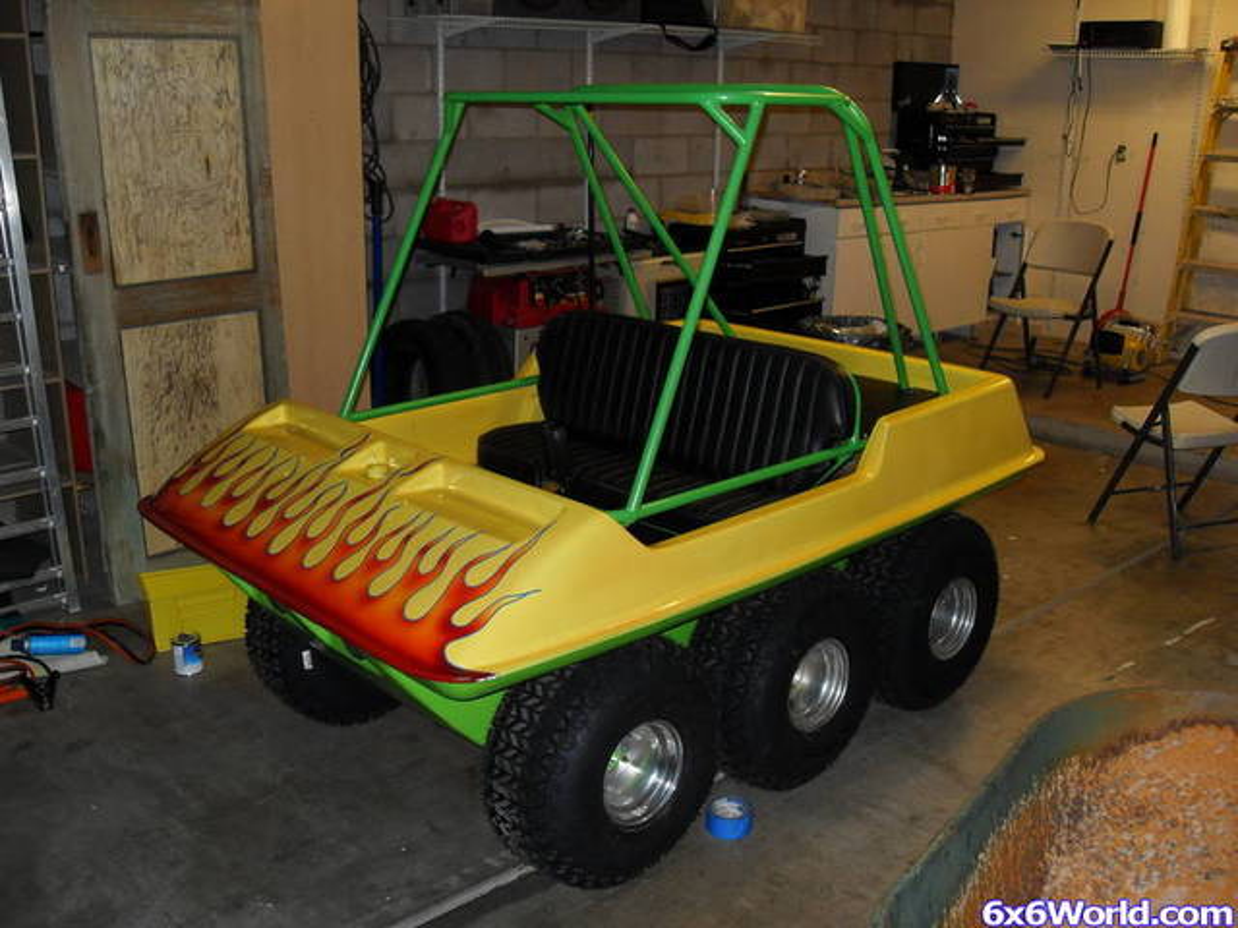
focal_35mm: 35
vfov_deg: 40.7
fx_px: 1252
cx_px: 619
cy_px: 464
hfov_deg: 52.6
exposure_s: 1/45
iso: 120
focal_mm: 6.3
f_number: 2.8
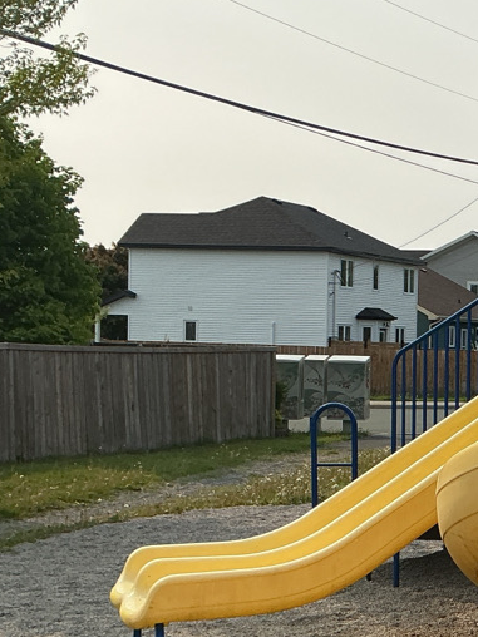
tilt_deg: -0.6
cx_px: 714
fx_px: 1344
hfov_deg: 18.0
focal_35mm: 73
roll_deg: -1.1
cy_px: 386
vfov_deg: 26.6
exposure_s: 1/2538
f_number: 1.8
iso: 25
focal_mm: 3
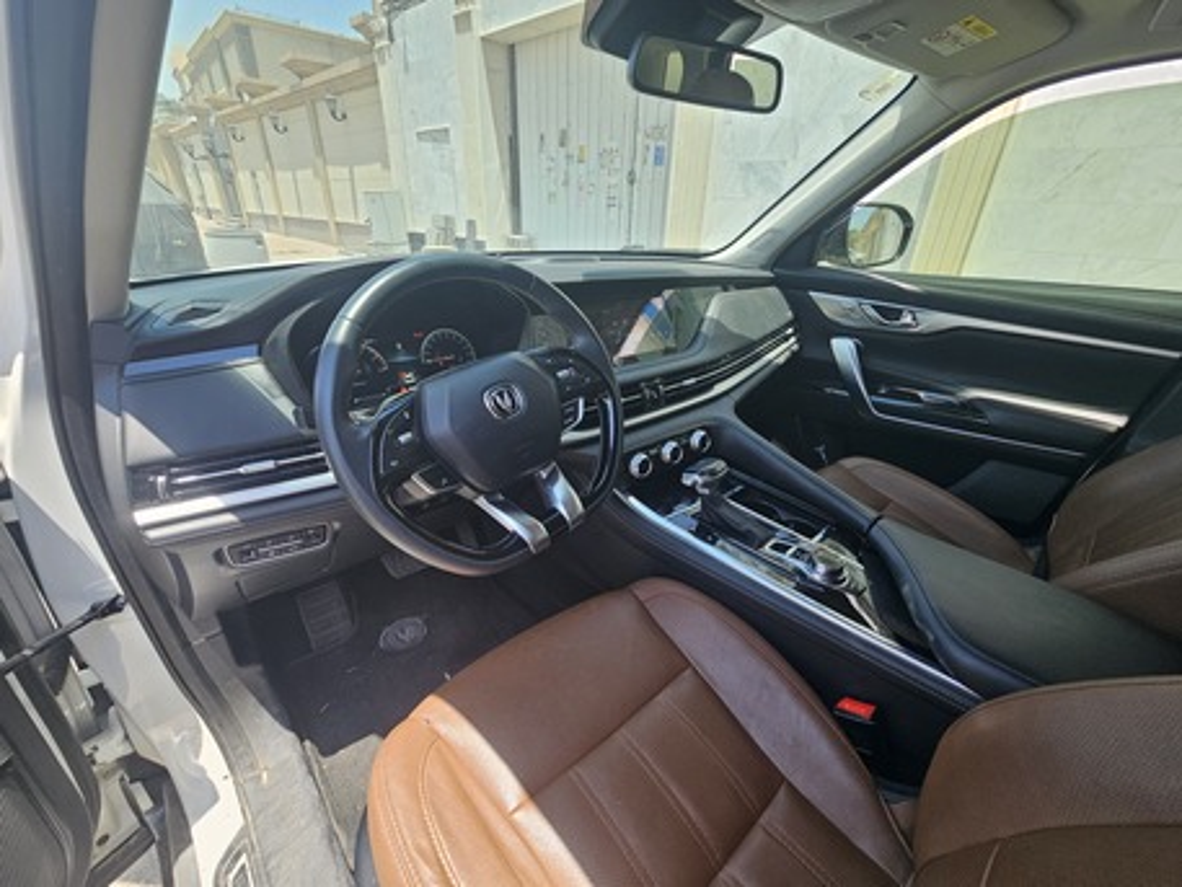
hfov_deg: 106.2
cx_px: 591
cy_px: 444
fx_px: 444
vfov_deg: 89.9
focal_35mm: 13
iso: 50
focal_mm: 2.2
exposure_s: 1/354
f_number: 2.2
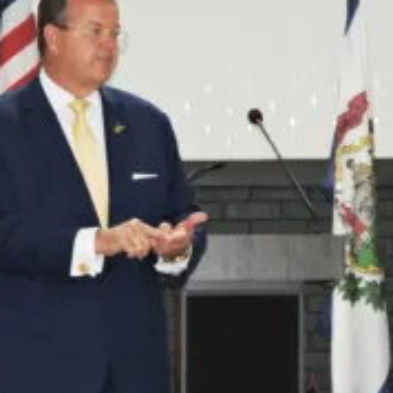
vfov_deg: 5.7
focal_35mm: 309
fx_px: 3969
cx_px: 286
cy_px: 216
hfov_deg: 5.7
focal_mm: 30.3
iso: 800
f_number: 4.5
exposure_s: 1/60
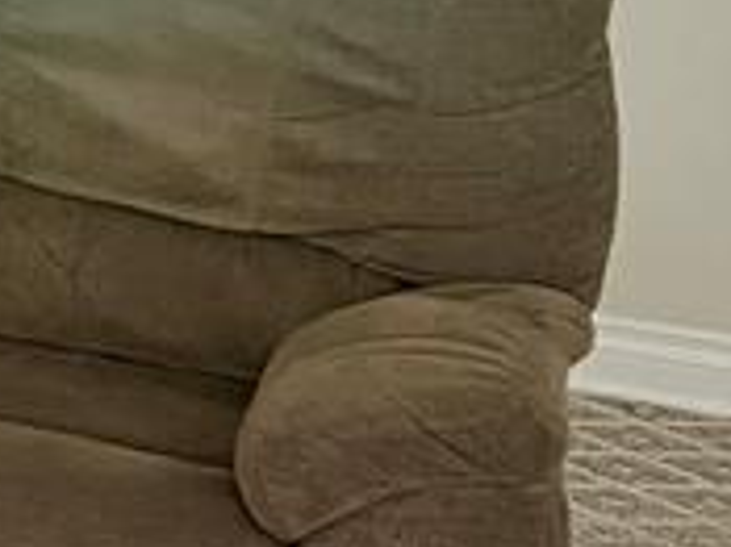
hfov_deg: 10.2
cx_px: -1337
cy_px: -434
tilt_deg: -4.2
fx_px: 3208
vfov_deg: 9.3
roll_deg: +0.3
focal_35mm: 152
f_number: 1.5
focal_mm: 5.7
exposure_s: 1/60
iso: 100
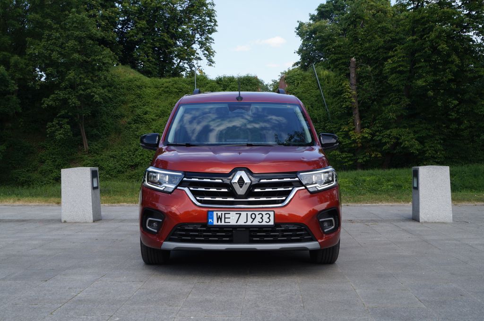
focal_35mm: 42
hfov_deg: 46.5
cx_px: 242
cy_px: 160
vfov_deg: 31.8
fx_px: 564
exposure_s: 1/100
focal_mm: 28
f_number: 10
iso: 100
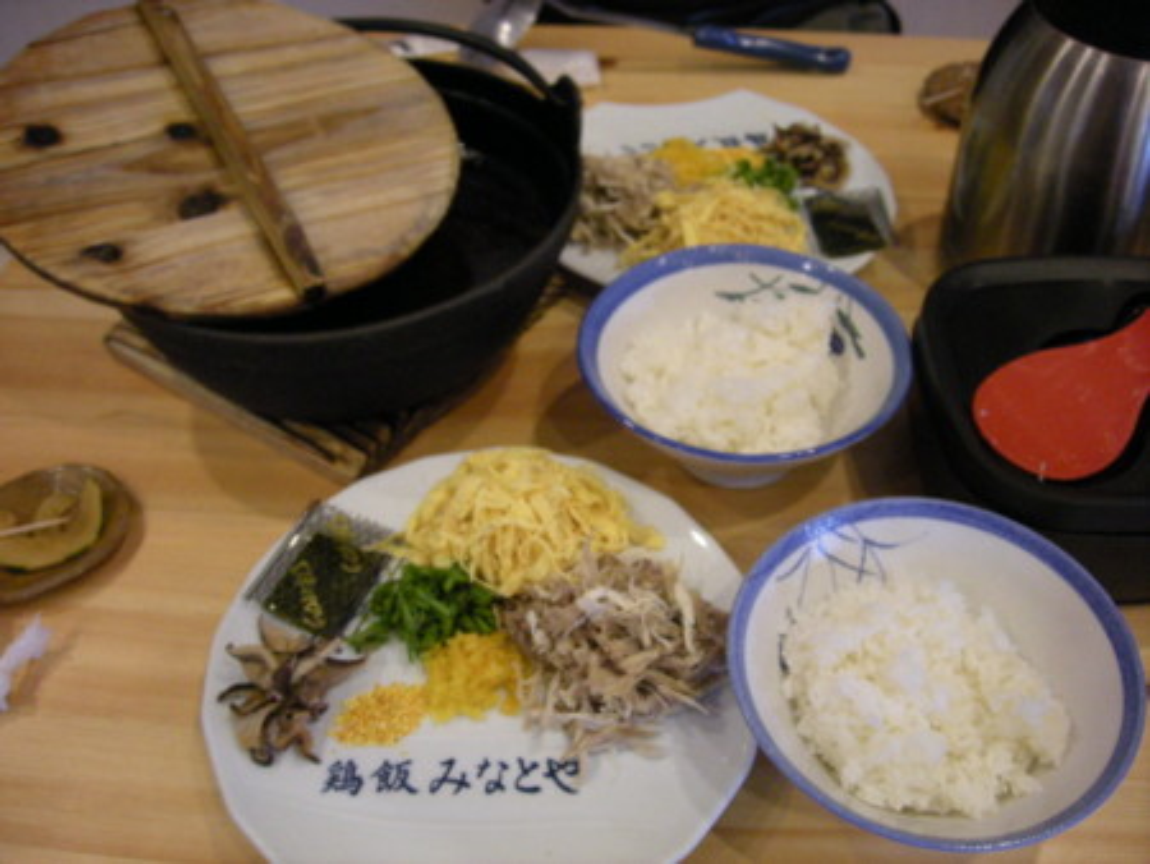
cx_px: 575
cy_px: 432
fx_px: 1163
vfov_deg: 40.7
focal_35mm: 35
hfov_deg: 52.6
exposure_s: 1/60
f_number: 2.8
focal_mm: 5.7
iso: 328
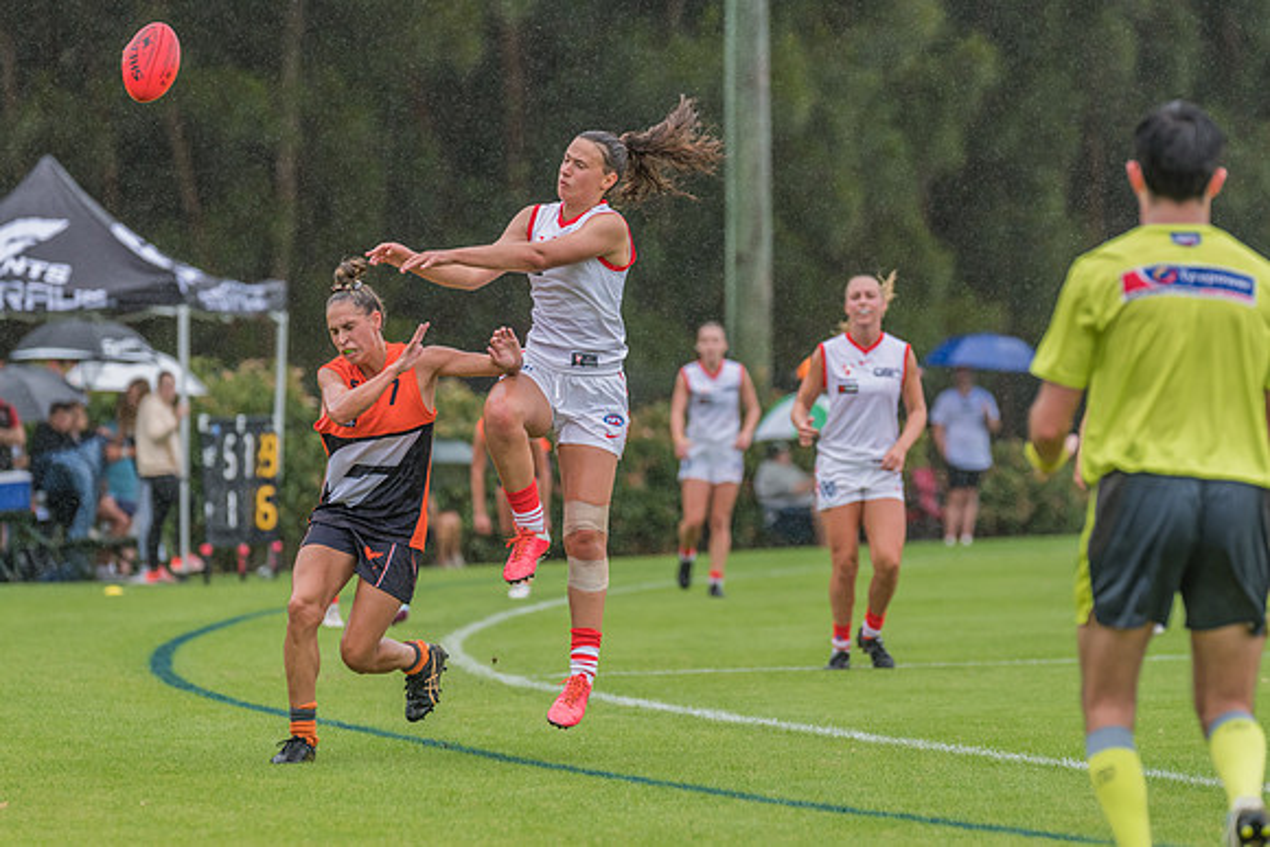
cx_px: 692
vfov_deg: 5.6
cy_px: 437
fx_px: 8598
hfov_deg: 8.4
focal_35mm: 244
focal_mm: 220
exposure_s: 1/2000
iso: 800
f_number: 4
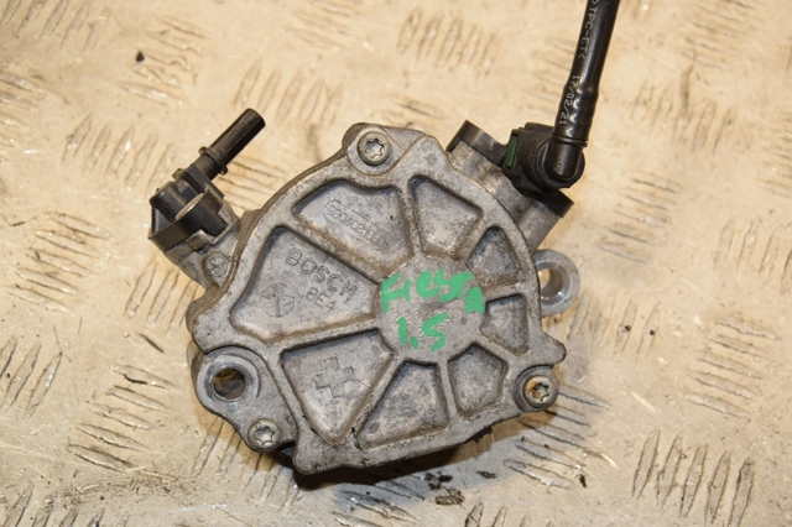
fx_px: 2045
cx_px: 396
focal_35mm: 93
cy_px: 264
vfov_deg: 14.7
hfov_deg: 21.9
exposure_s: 1/200
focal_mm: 62
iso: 800
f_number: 8
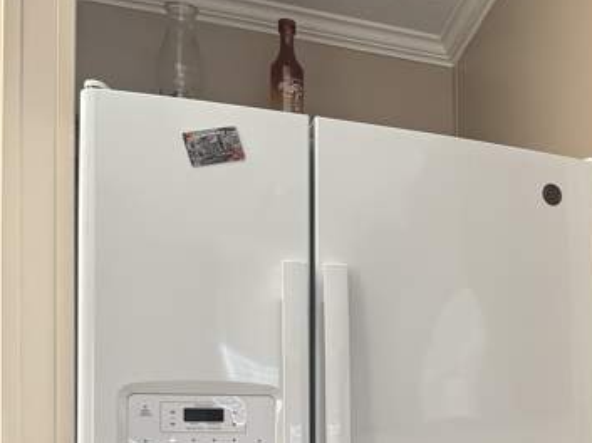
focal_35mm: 59
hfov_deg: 29.2
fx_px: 1008
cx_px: 669
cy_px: 430
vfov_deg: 23.8
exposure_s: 1/60
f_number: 1.6
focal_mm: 5.96
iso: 125
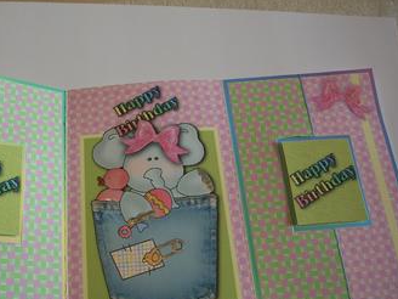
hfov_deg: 39.4
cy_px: 173
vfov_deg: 30.2
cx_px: 153
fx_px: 552
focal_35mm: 48
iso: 80
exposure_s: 1/160
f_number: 3.1
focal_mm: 6.3
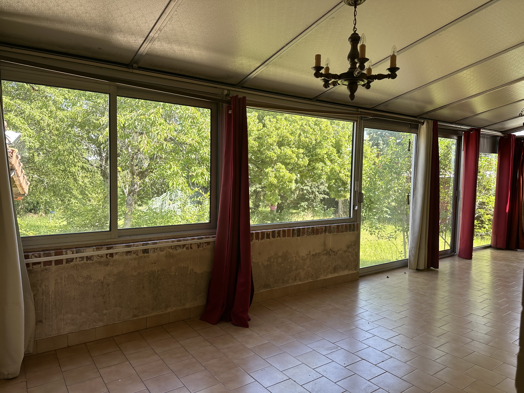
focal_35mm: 24
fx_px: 363
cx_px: 262
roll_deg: -0.8
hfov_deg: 71.6
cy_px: 196
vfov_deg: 56.8
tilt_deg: -2.7
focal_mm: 6.86
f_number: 1.78
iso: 80
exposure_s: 1/313
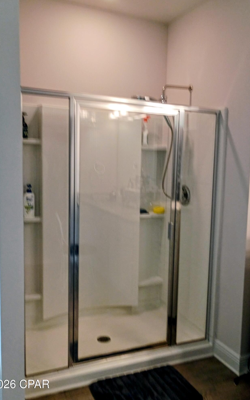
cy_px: 201
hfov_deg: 40.6
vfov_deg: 61.2
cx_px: 132
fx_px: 338
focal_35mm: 31
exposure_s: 1/60
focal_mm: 4.27
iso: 241
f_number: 1.8
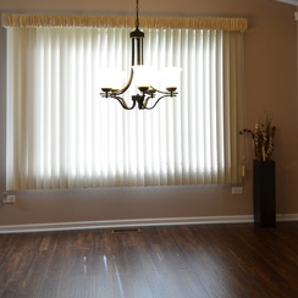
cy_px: 93
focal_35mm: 40
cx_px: 138
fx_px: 390
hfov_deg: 41.8
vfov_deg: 41.2
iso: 100
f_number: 4
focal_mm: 12
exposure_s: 1/25
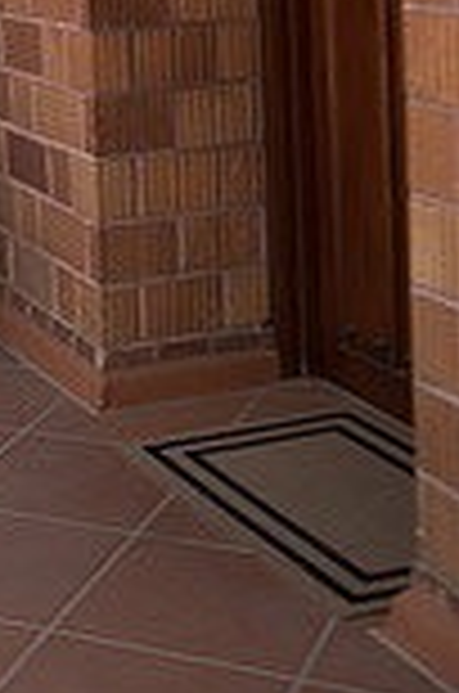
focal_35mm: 82
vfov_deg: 23.6
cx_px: -212
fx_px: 1575
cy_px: -32
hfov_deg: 15.4
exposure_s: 1/80
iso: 50
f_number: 4
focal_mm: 28
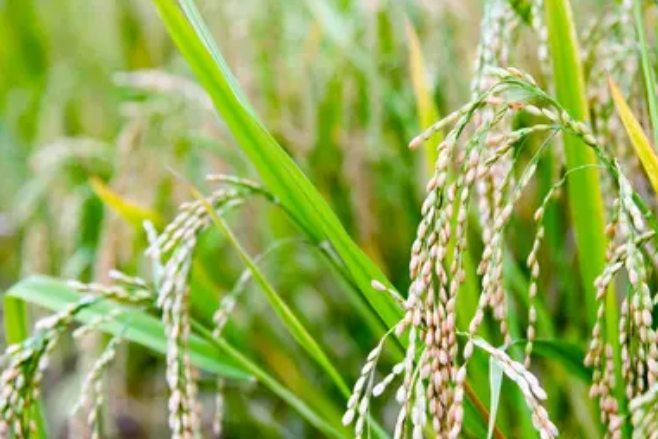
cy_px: 220
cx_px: 330
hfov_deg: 16.9
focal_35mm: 121
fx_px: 2211
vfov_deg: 11.3
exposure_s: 1/320
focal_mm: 120
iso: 100
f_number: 5
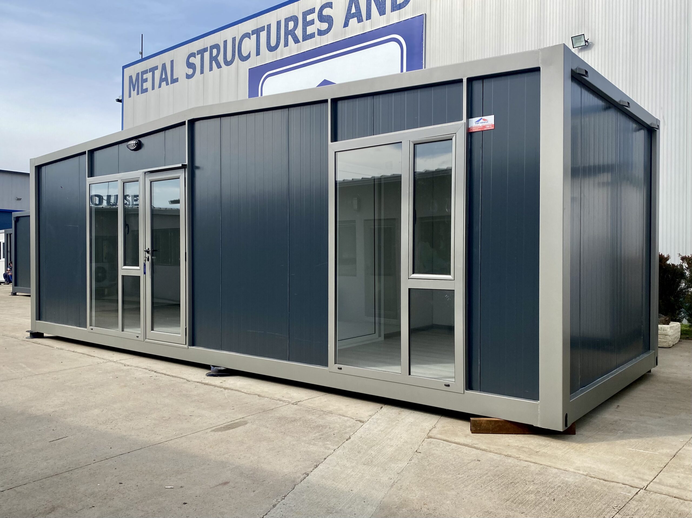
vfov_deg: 53.0
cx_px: 346
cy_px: 259
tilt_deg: -2.7
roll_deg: -1.6
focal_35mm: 26
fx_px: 520
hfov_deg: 67.3
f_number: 1.8
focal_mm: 4.25
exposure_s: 1/2066
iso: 32
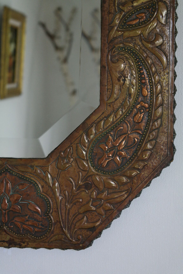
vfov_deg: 26.3
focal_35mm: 77
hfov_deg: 17.7
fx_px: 587
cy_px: 137
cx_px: 92
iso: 1600
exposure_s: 1/50
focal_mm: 50
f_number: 5.6
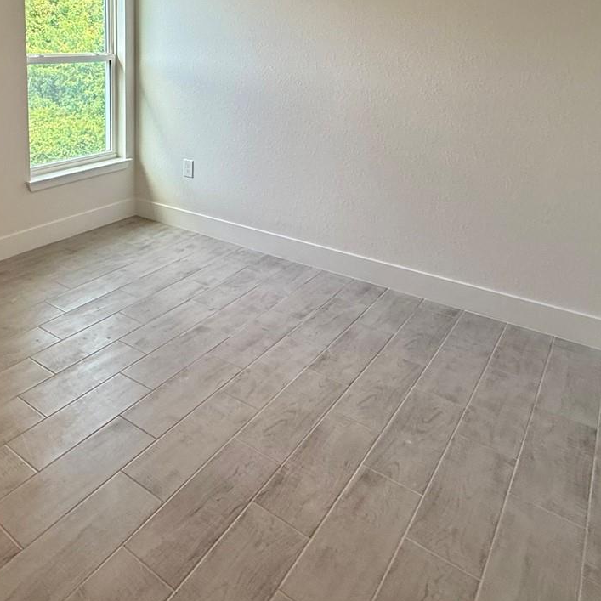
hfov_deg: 54.2
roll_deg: +0.5
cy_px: 128
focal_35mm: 28
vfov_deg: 53.8
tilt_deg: -8.6
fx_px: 550
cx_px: 139
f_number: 2.2
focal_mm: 2.22
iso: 80
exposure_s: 1/120
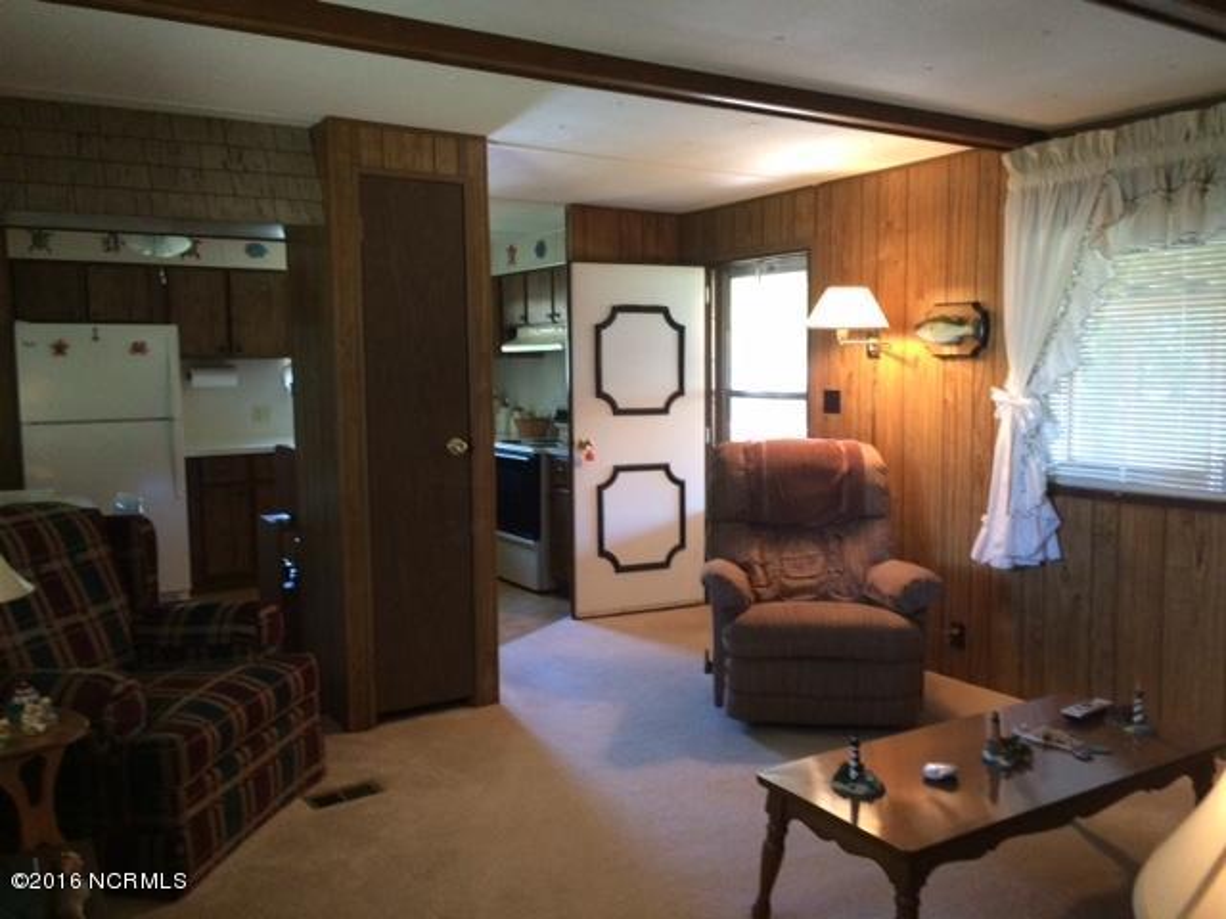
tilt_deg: -5.8
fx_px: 1027
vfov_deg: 48.2
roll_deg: +1.9
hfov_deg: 61.7
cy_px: 460
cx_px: 613
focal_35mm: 29
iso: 250
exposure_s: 1/30
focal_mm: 4.15
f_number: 2.2
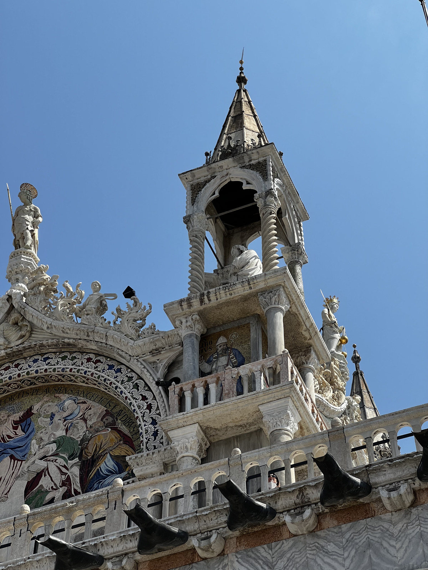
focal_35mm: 77
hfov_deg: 19.1
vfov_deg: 25.3
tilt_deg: +49.2
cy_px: 285
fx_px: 1269
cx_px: 214
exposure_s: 1/1193
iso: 32
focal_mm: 9
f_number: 2.8
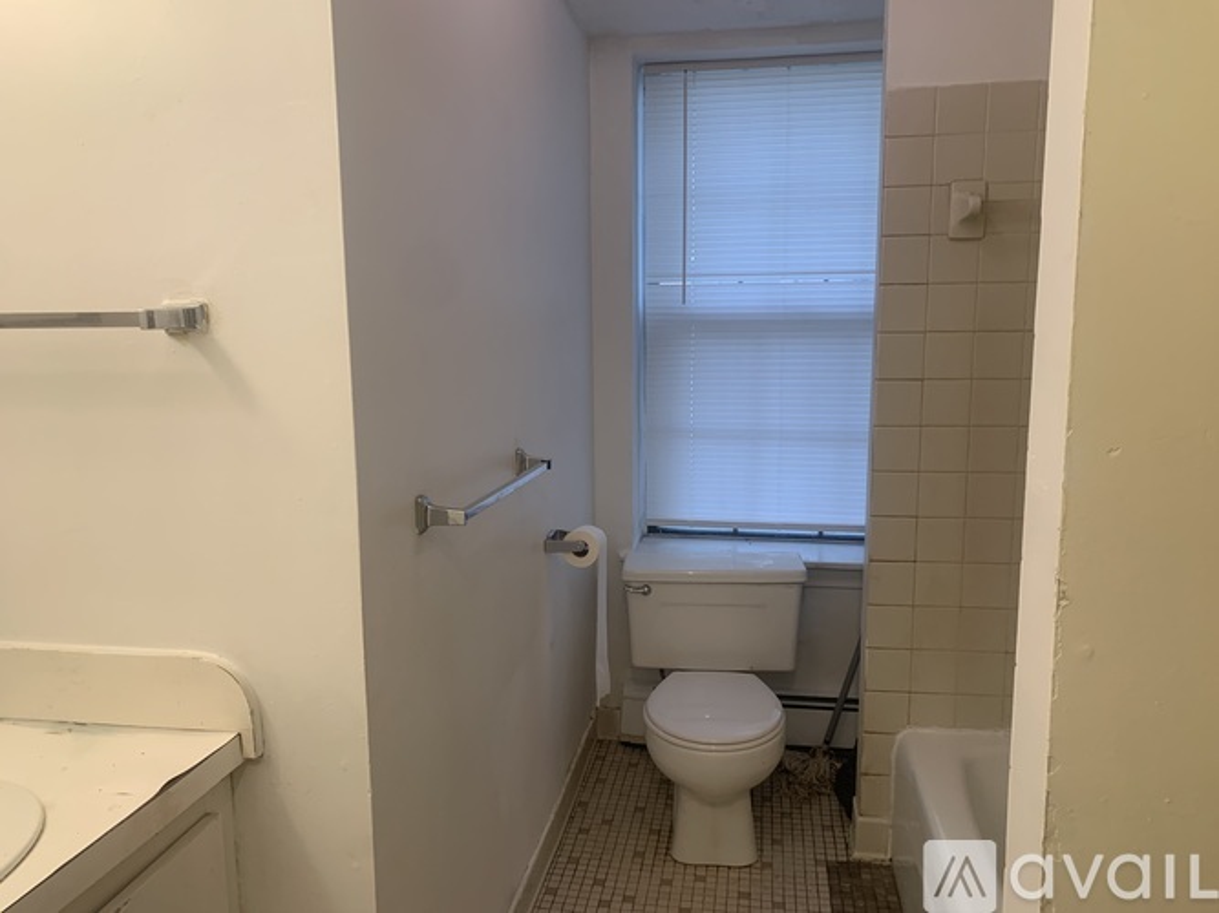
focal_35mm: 26
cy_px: 456
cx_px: 610
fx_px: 915
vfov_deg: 53.0
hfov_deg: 67.3
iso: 80
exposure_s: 1/60
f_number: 1.8
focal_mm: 4.25
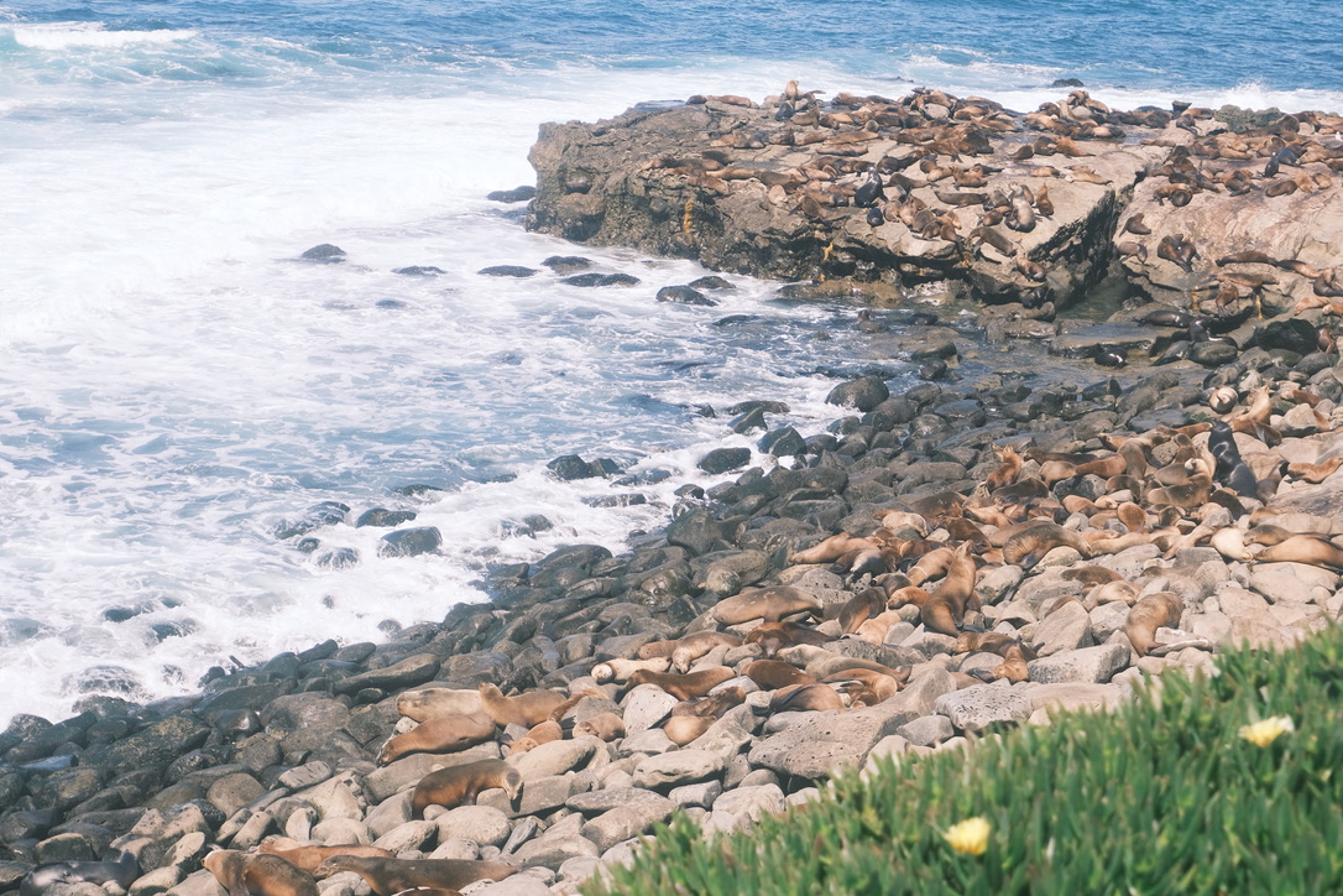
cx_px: 672
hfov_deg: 29.7
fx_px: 2537
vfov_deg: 20.0
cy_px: 448
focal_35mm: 68
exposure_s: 1/850
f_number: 5.6
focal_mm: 45
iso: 320
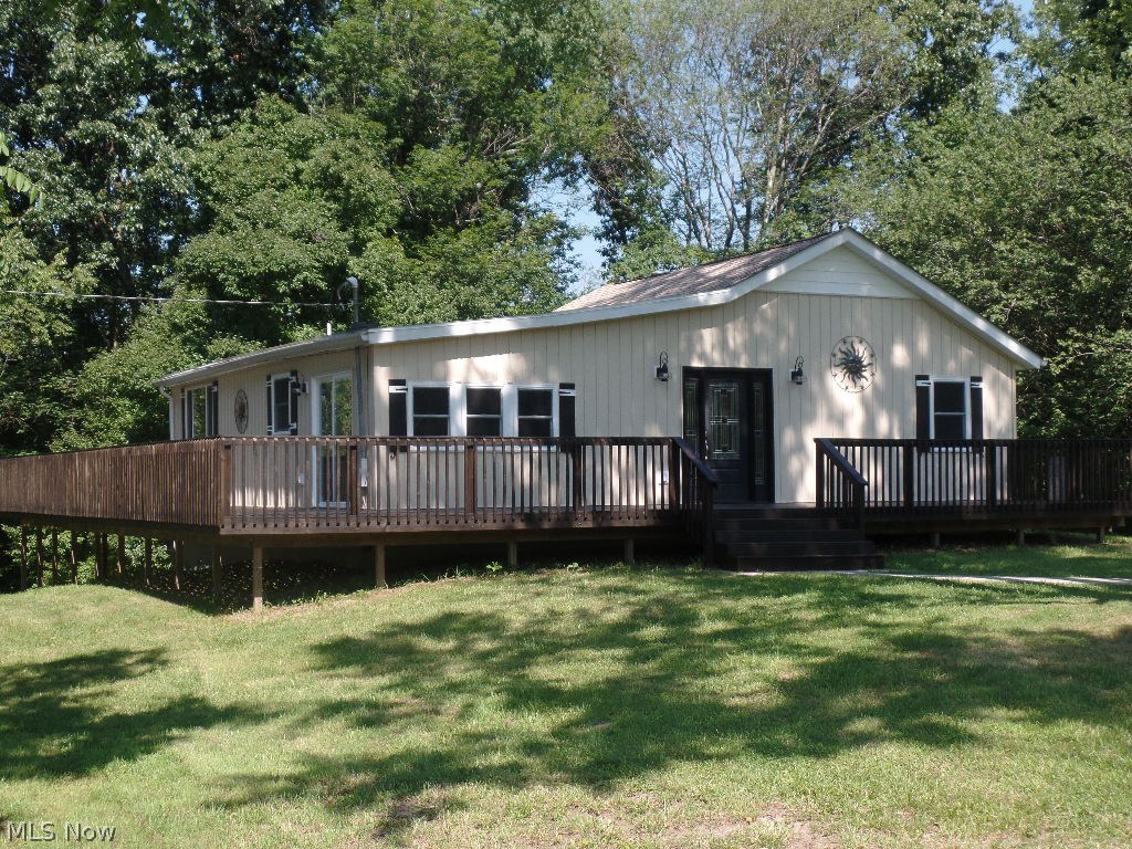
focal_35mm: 52
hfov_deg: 36.8
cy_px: 424
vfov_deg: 28.0
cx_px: 566
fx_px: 1700
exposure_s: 1/500
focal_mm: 9.2
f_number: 3.4
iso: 80
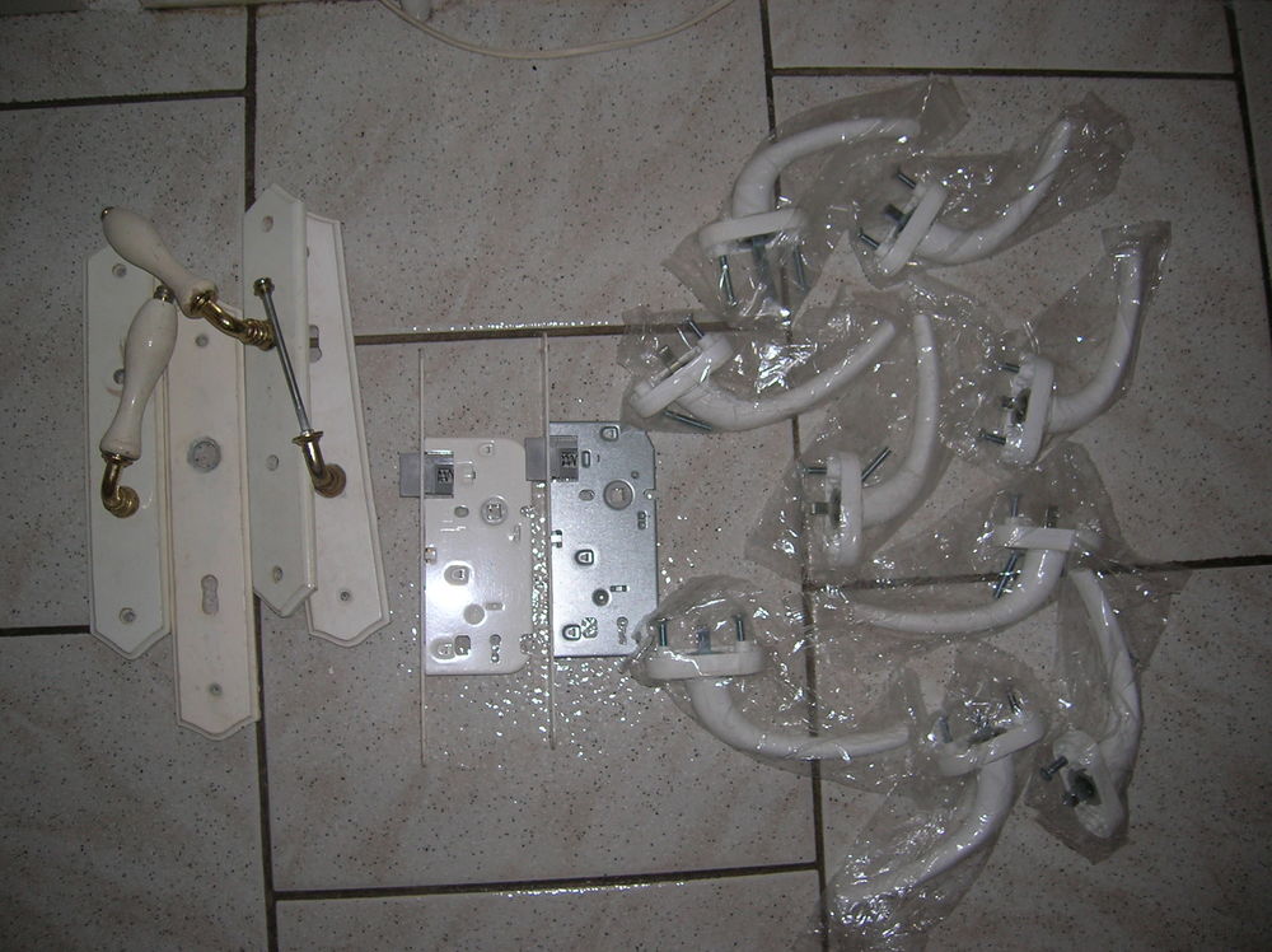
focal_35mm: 34
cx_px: 636
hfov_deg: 54.0
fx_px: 1248
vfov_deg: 41.7
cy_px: 476
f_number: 2.9
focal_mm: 5.7
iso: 50
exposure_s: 1/60.1
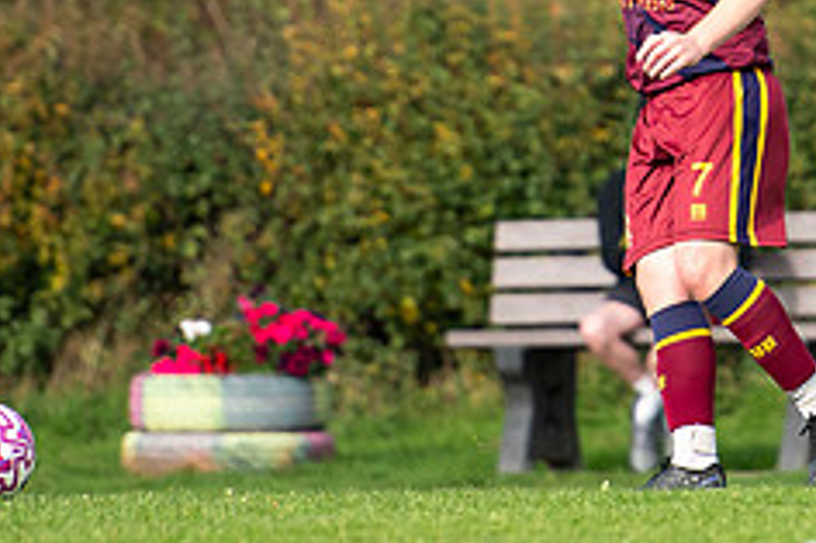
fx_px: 22107
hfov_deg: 2.1
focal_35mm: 976
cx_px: 777
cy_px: -2
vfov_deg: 1.4
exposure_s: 1/2500
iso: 250
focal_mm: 200
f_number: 2.8
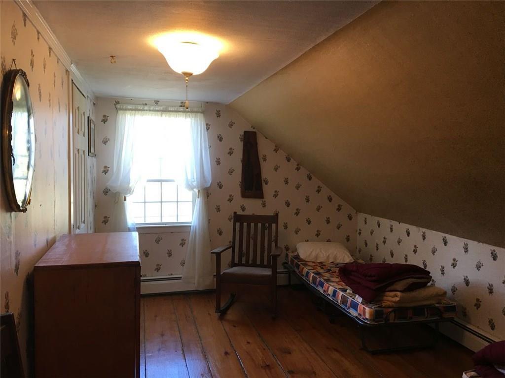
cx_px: 252
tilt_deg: -2.6
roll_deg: -0.9
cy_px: 189
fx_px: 423
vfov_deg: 48.2
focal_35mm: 29
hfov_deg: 61.7
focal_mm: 4.15
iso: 25
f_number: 2.2
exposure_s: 1/30
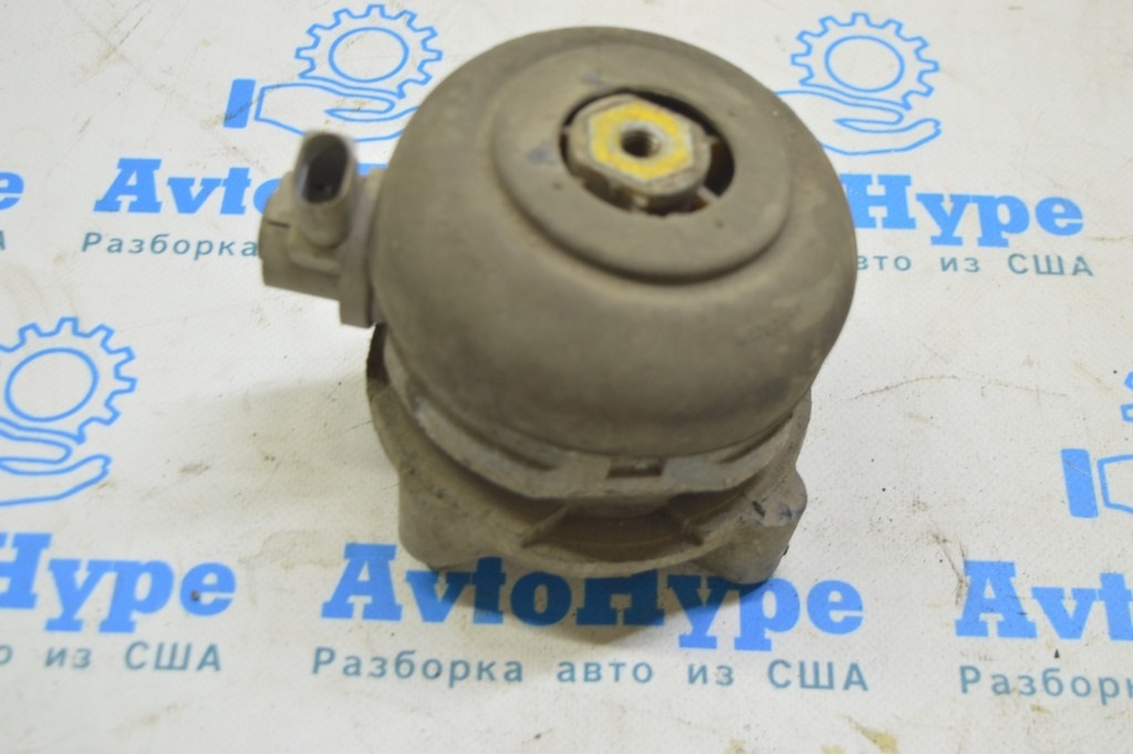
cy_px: 377
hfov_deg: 36.9
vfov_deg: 25.0
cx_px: 566
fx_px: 1698
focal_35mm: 54
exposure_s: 1/20
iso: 400
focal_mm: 36
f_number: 5.6
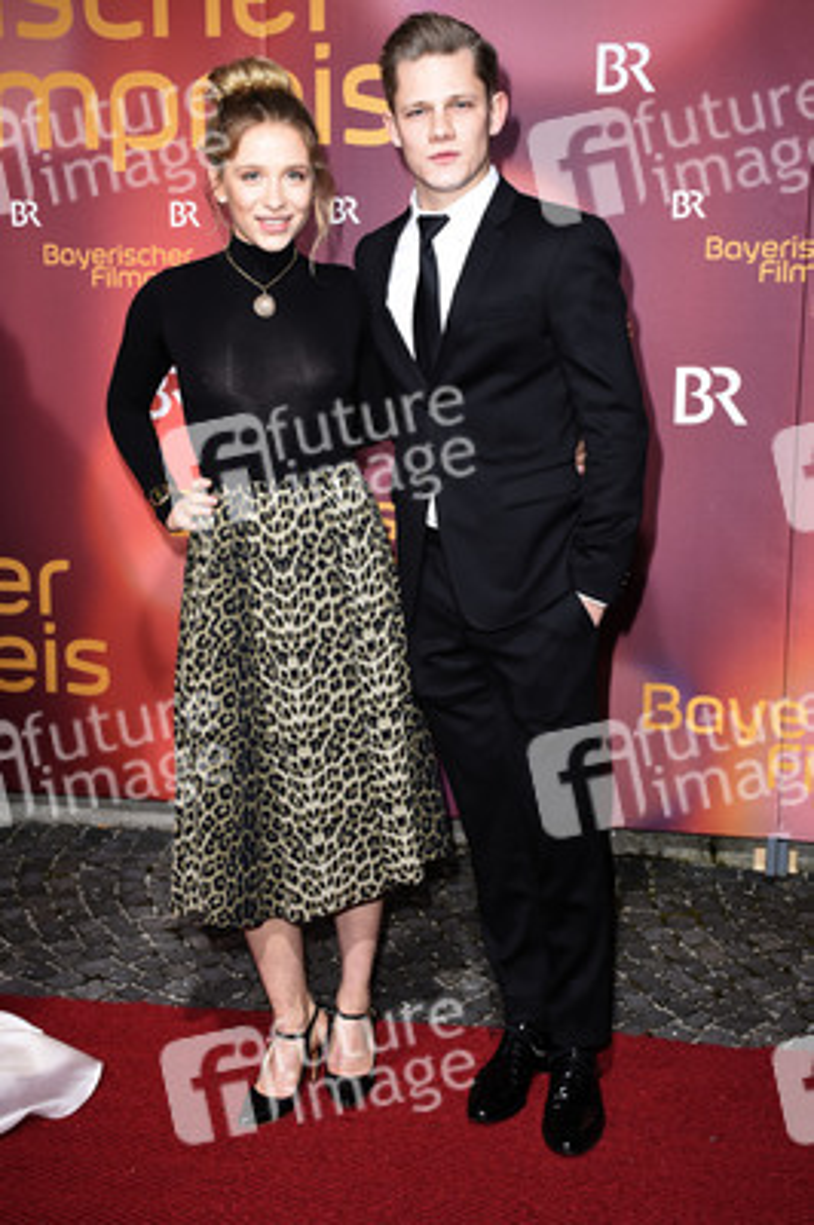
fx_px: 1376
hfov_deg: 33.0
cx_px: 407
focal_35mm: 40
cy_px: 612
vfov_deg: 48.0
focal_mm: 27
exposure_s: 1/160
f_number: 6.3
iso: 320
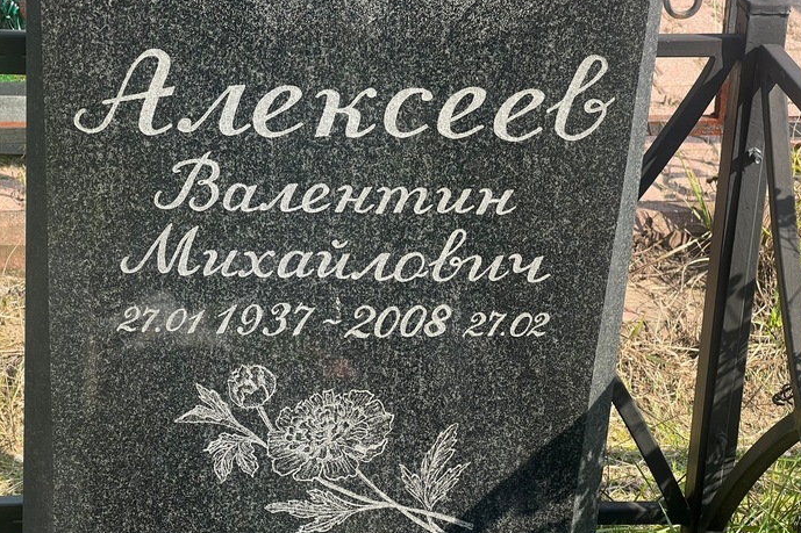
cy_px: 243
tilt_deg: -22.6
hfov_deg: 21.9
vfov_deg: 14.7
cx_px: 387
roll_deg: -1.1
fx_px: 2069
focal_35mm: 93
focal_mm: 9
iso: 20
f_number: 2.8
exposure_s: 1/151
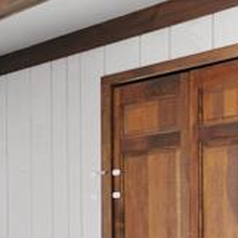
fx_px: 716
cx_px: -511
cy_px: 221
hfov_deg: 10.8
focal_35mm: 92
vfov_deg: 18.5
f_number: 9
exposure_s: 1/4
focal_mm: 17
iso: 400
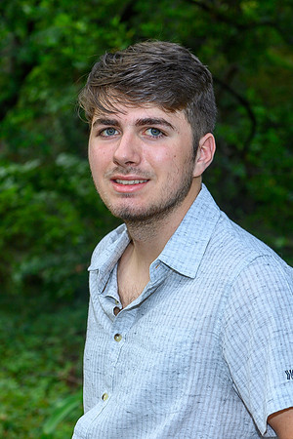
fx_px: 1561
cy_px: 260
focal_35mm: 128
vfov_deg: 16.0
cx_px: 141
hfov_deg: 10.7
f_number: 5
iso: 200
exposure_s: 1/100
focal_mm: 60
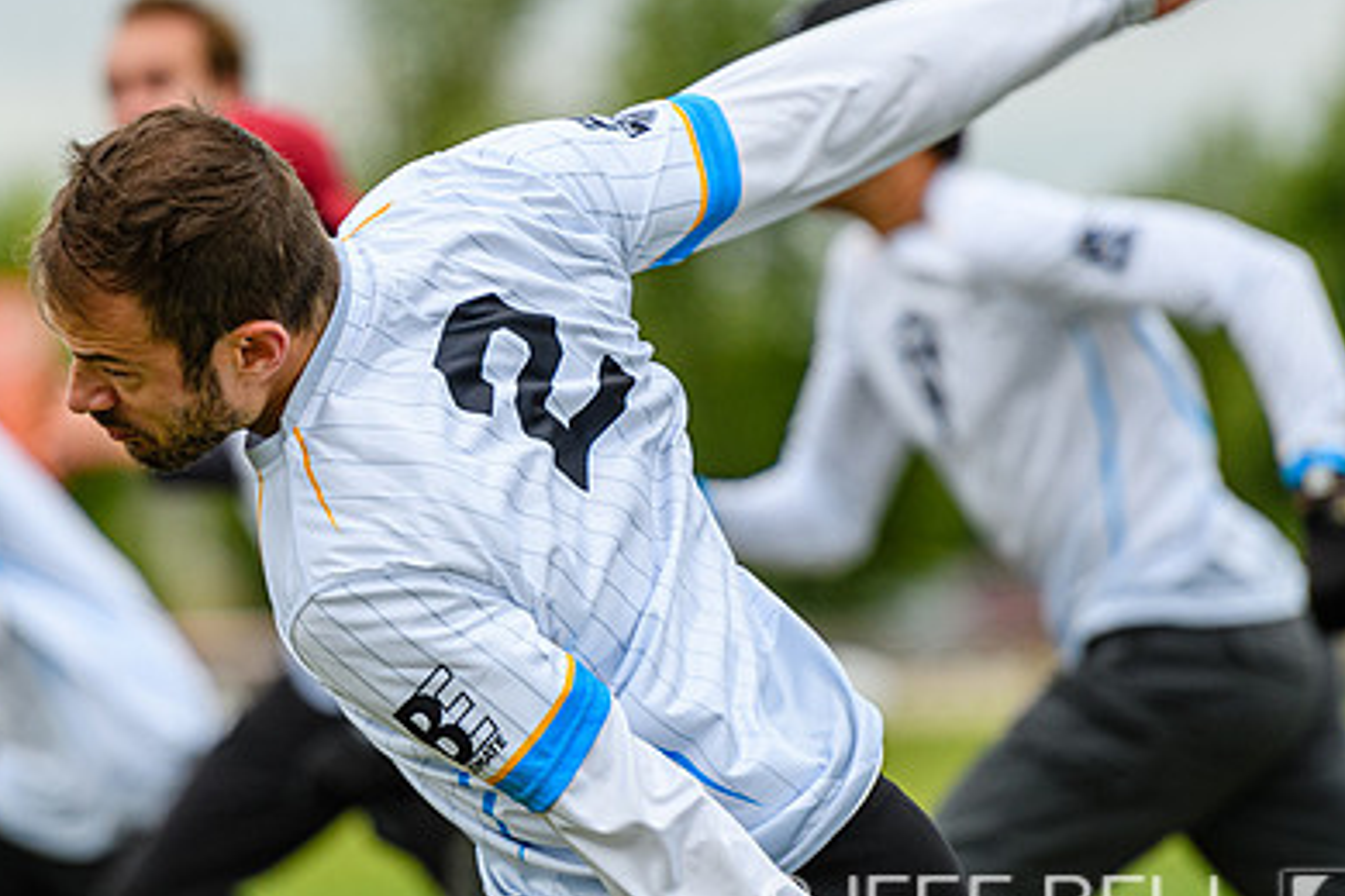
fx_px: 16662
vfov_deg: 3.1
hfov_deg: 4.6
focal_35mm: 446
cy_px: 377
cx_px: 535
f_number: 3.2
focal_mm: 200
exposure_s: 1/1000
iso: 400
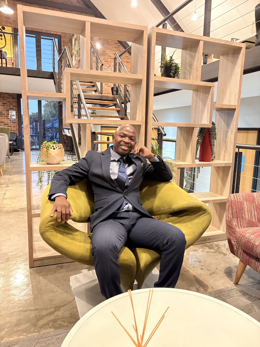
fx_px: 260
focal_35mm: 26
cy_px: 174
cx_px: 130
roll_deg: -0.9
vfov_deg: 67.3
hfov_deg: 53.1
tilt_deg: -7.9
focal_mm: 5.96
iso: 1000
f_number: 1.6
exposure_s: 1/17
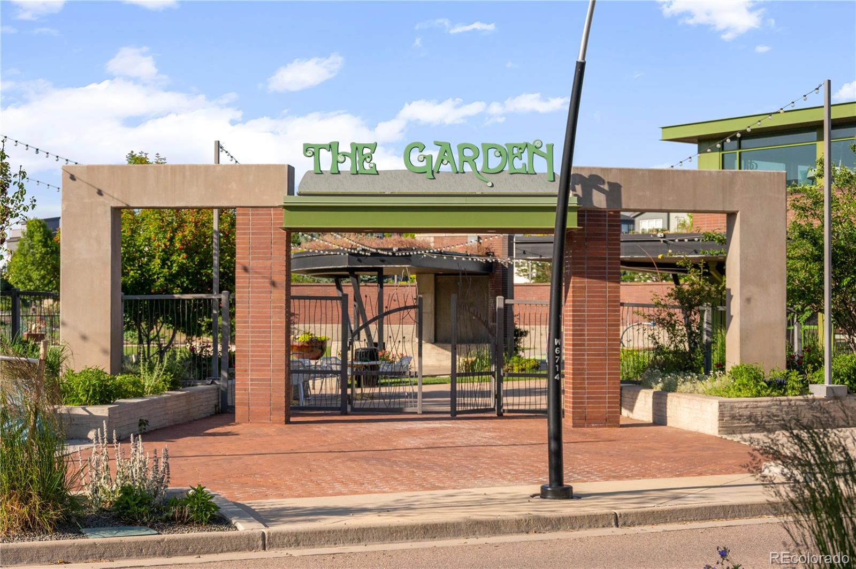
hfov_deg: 35.1
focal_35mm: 57
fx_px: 1354
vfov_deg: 23.7
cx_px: 428
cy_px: 284
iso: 640
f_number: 5.6
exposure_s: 1/5000
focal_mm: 57
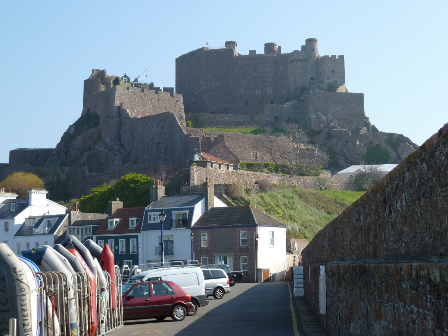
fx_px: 867
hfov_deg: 29.0
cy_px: 168
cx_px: 224
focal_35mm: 67
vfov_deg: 21.9
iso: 80
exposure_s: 1/400
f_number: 4.1
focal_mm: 11
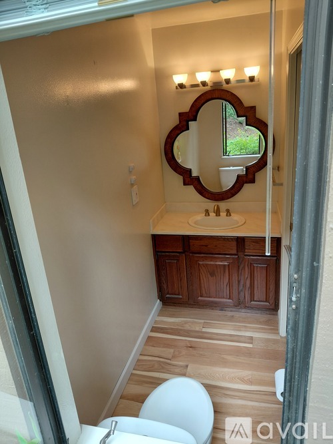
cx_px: 166
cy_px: 222
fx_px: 321
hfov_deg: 54.9
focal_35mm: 25
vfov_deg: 69.4
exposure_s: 1/120
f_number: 1.8
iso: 125
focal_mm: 4.69
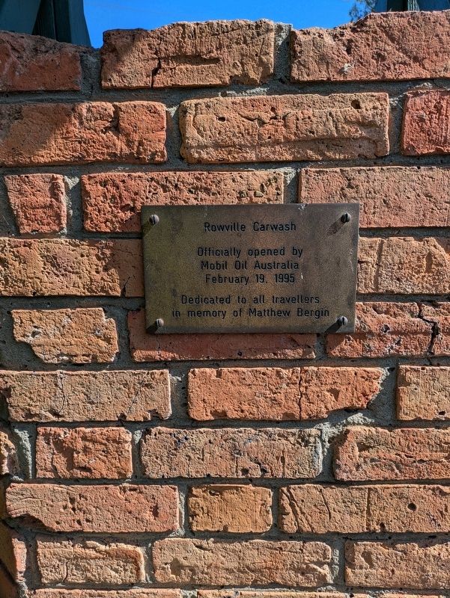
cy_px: 299
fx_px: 433
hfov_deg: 54.9
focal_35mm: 25
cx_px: 225
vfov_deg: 69.4
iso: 41
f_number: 1.89
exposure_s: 1/961
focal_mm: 5.43
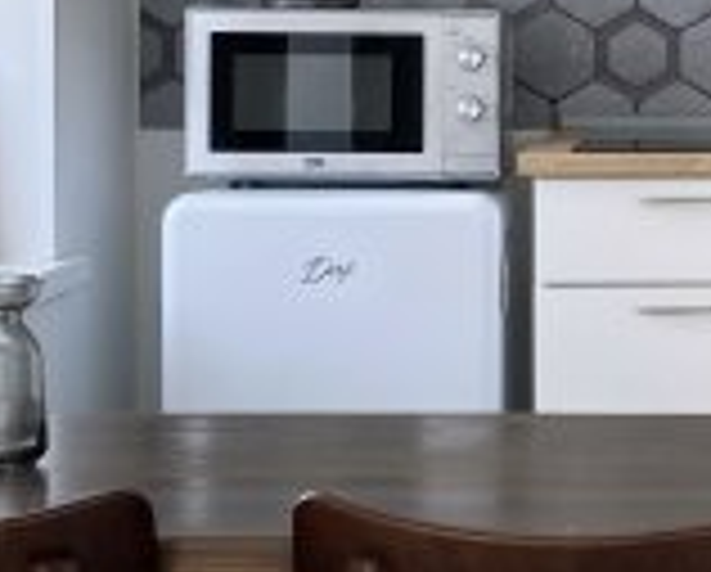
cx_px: 747
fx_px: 2593
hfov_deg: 15.3
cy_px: 122
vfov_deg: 12.5
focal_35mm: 123
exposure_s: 1/167
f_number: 1.8
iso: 32
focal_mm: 4.25
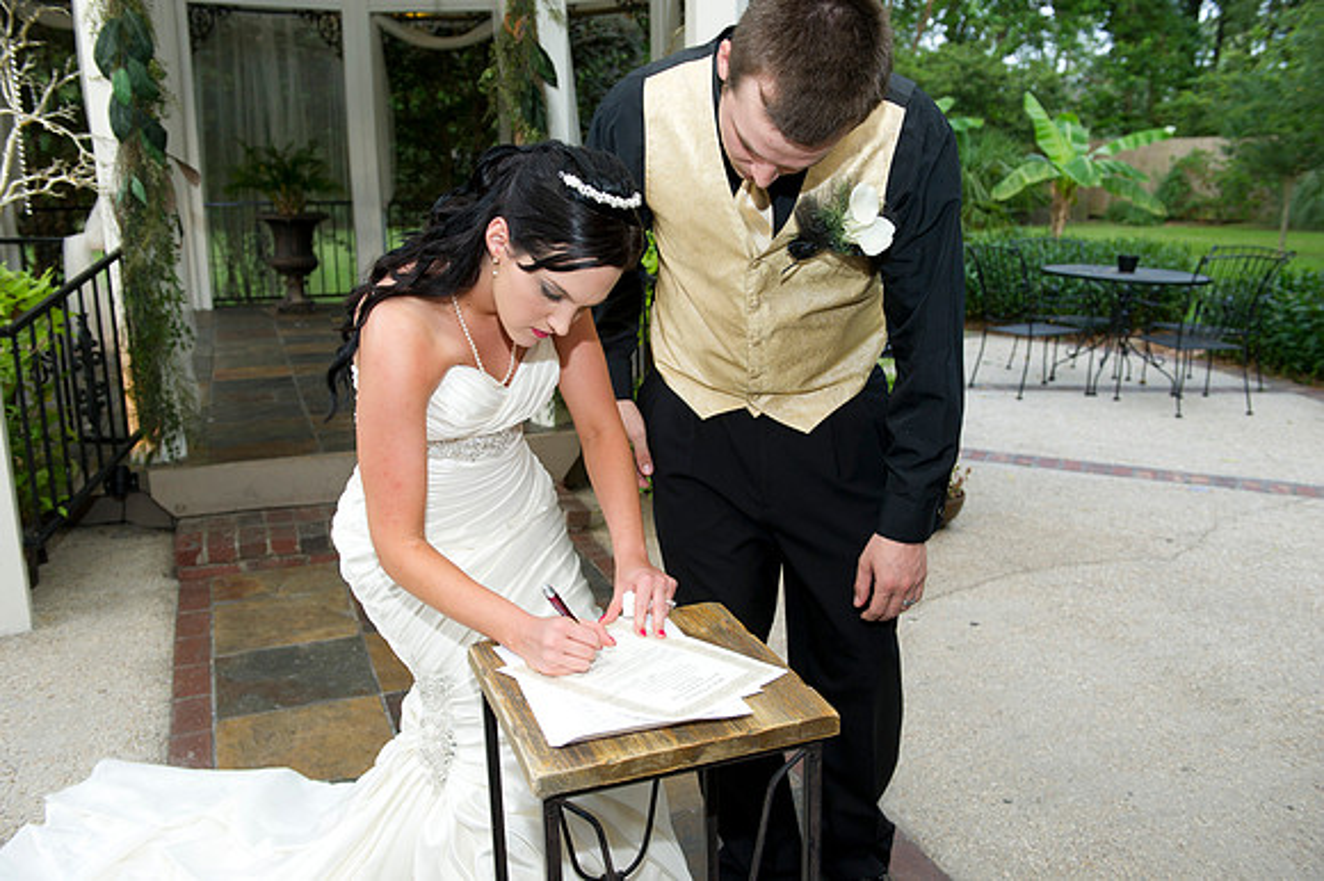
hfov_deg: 58.7
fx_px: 1176
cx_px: 662
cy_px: 440
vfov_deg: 41.1
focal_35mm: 32
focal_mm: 32
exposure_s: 1/125
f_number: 4.5
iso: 800
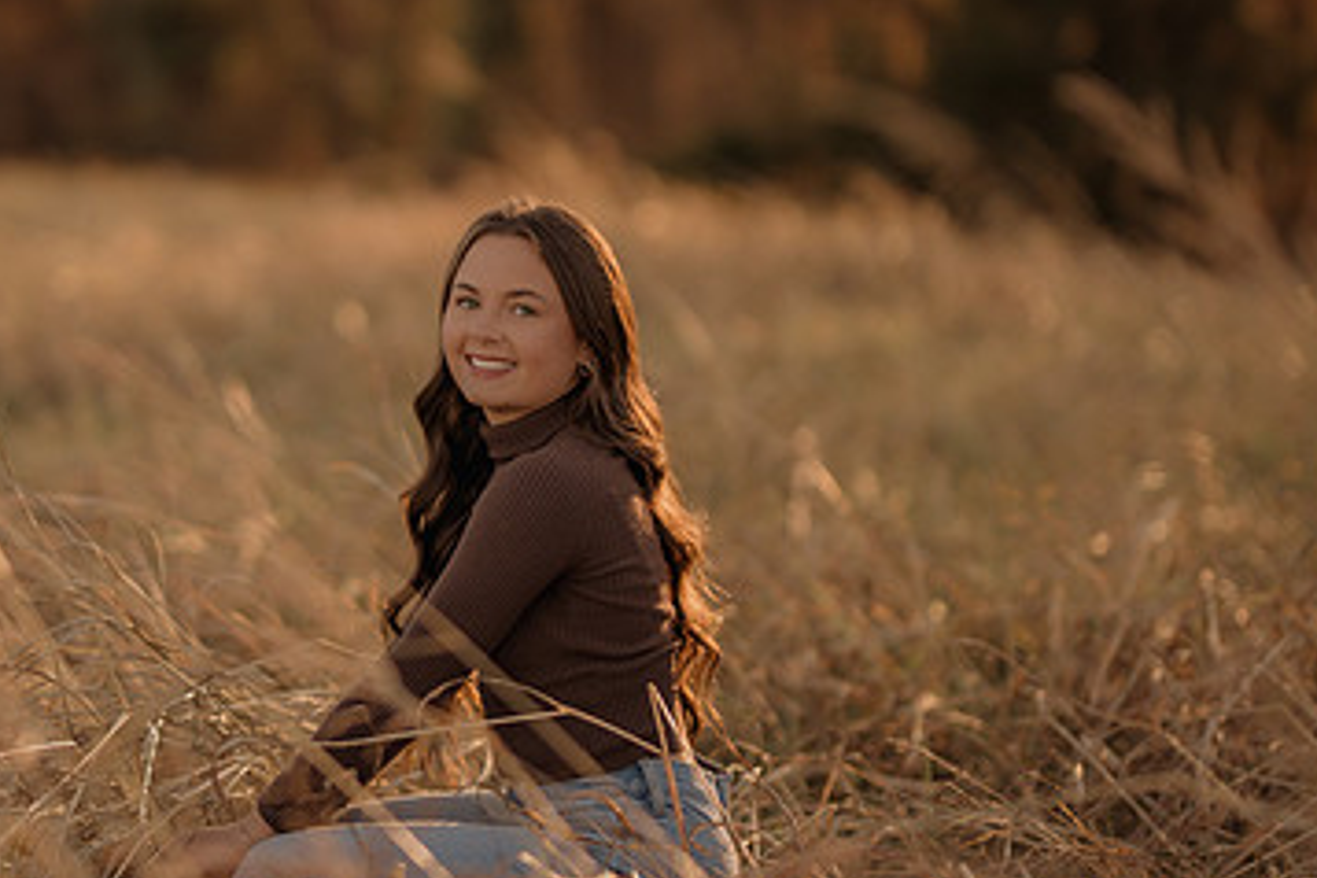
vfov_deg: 9.9
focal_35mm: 138
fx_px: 5048
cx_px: 406
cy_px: 408
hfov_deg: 14.8
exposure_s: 1/1250
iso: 200
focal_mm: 85
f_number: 1.4
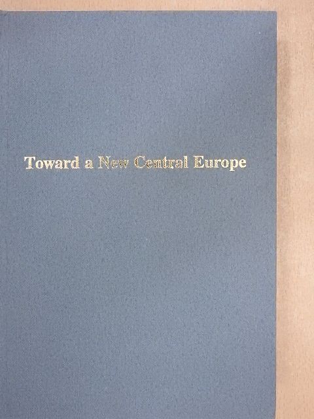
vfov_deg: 46.8
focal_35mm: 40
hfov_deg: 36.0
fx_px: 484
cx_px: 157
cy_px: 210
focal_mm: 7.2
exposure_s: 1/80
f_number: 3.8
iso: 1600
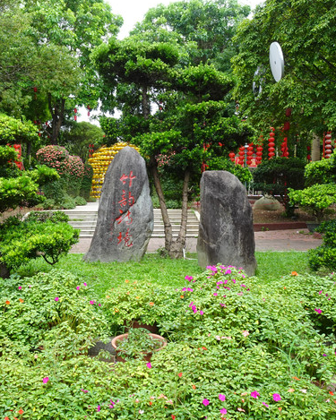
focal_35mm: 32
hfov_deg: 45.4
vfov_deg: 55.7
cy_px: 210
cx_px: 126
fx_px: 398
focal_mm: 4.25
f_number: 3.5
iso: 80
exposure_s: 1/125
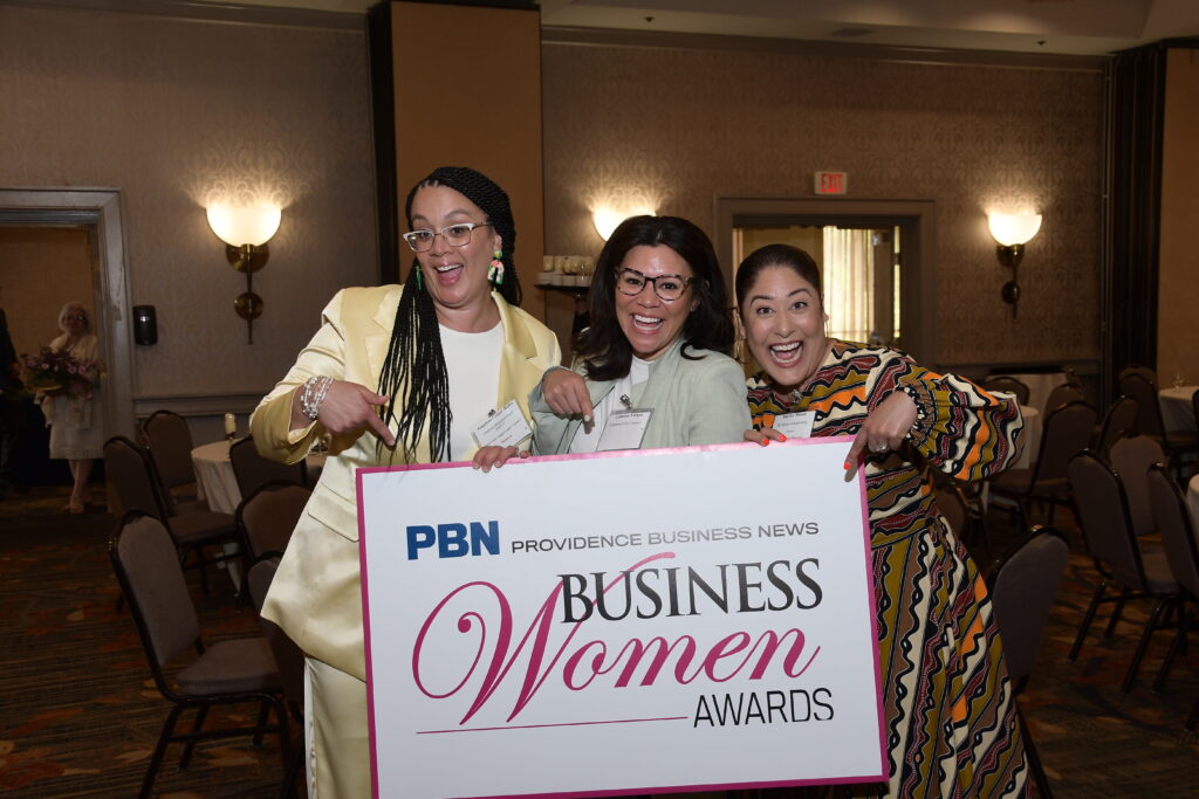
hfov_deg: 49.5
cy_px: 400
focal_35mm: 39
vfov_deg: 34.2
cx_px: 600
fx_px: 1299
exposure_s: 1/80
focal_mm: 26
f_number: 5.6
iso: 640
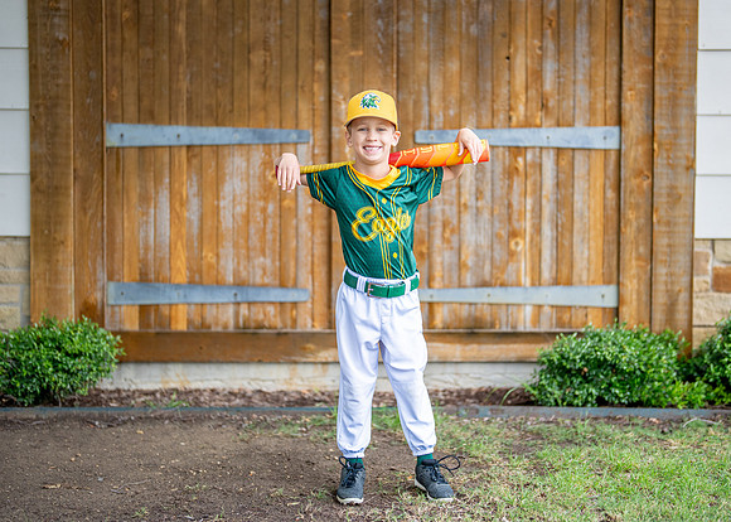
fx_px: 1247
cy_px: 247
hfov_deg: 32.7
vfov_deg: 23.6
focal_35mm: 60
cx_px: 393
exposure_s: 1/1250
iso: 320
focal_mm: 50
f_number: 1.2
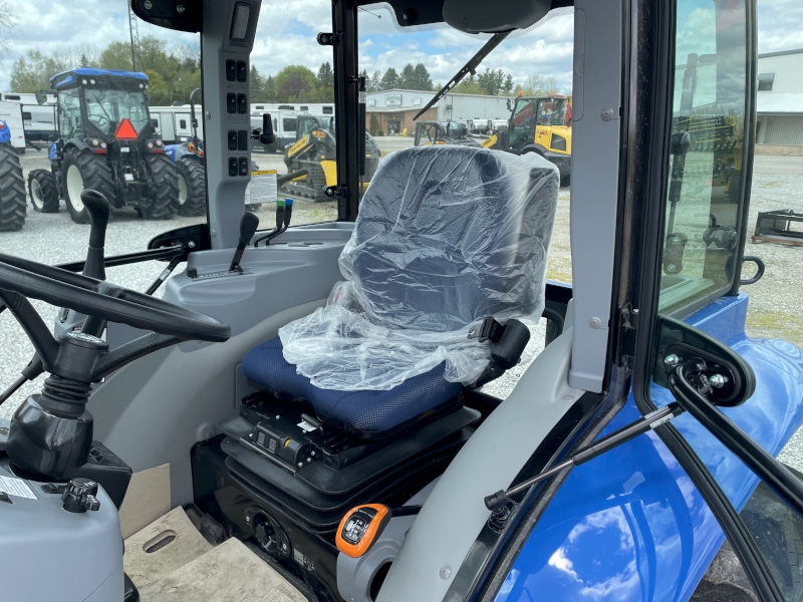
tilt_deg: -17.7
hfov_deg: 67.3
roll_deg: -0.9
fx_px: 603
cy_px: 301
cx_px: 402
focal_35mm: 26
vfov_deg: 53.1
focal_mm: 4.2
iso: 32
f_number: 1.6
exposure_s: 1/818
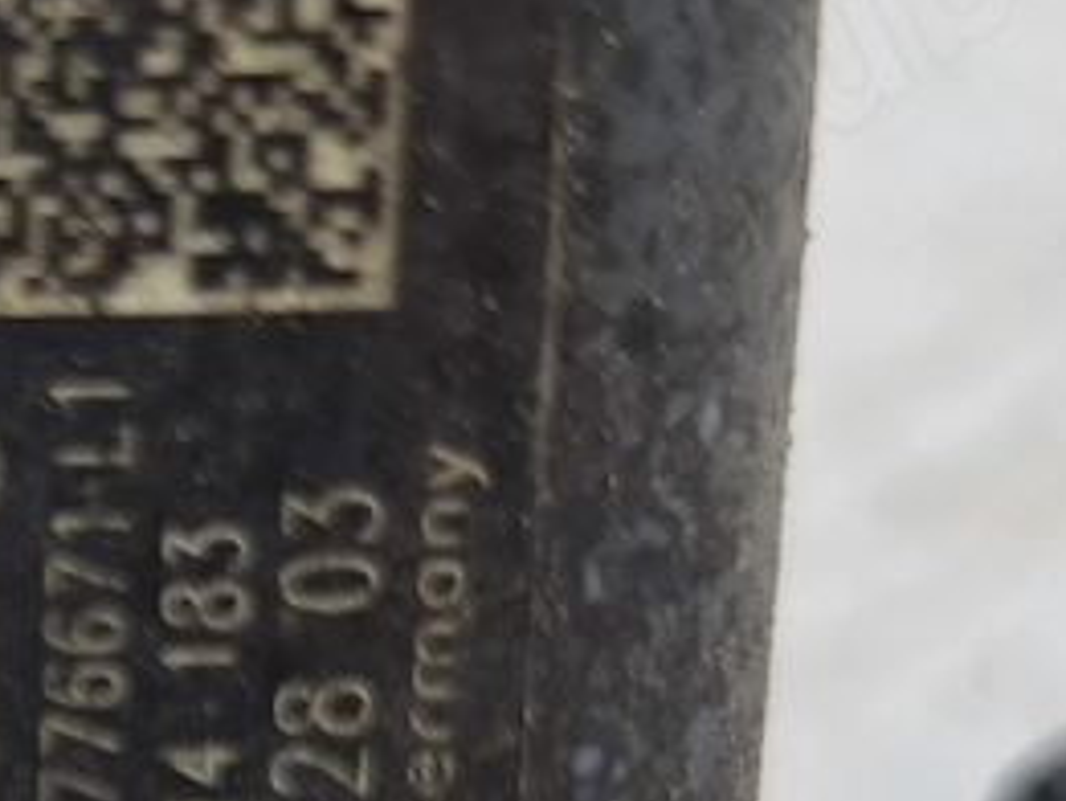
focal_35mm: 88
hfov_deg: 20.3
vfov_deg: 16.1
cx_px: -331
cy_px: 993
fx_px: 2711
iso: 50
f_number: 1.8
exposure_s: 1/100
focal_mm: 5.54
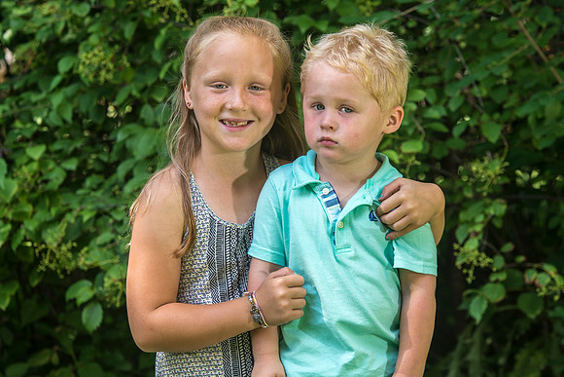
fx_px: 2858
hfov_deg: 11.3
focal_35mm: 182
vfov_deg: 7.5
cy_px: 210
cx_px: 279
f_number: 6.3
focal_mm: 130
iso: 100
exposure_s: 1/160
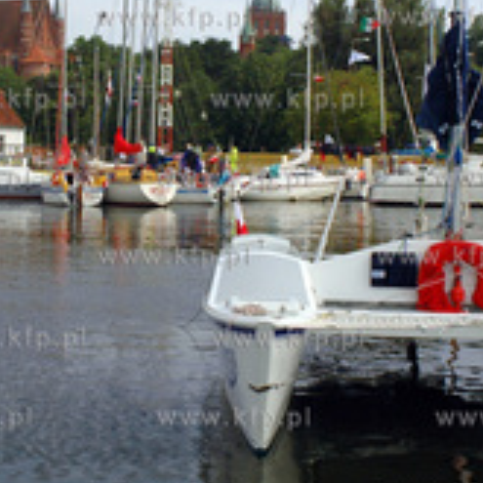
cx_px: 111
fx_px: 1168
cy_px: 138
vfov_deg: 23.2
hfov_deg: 23.1
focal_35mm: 74
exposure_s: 1/1000
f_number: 8
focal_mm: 24
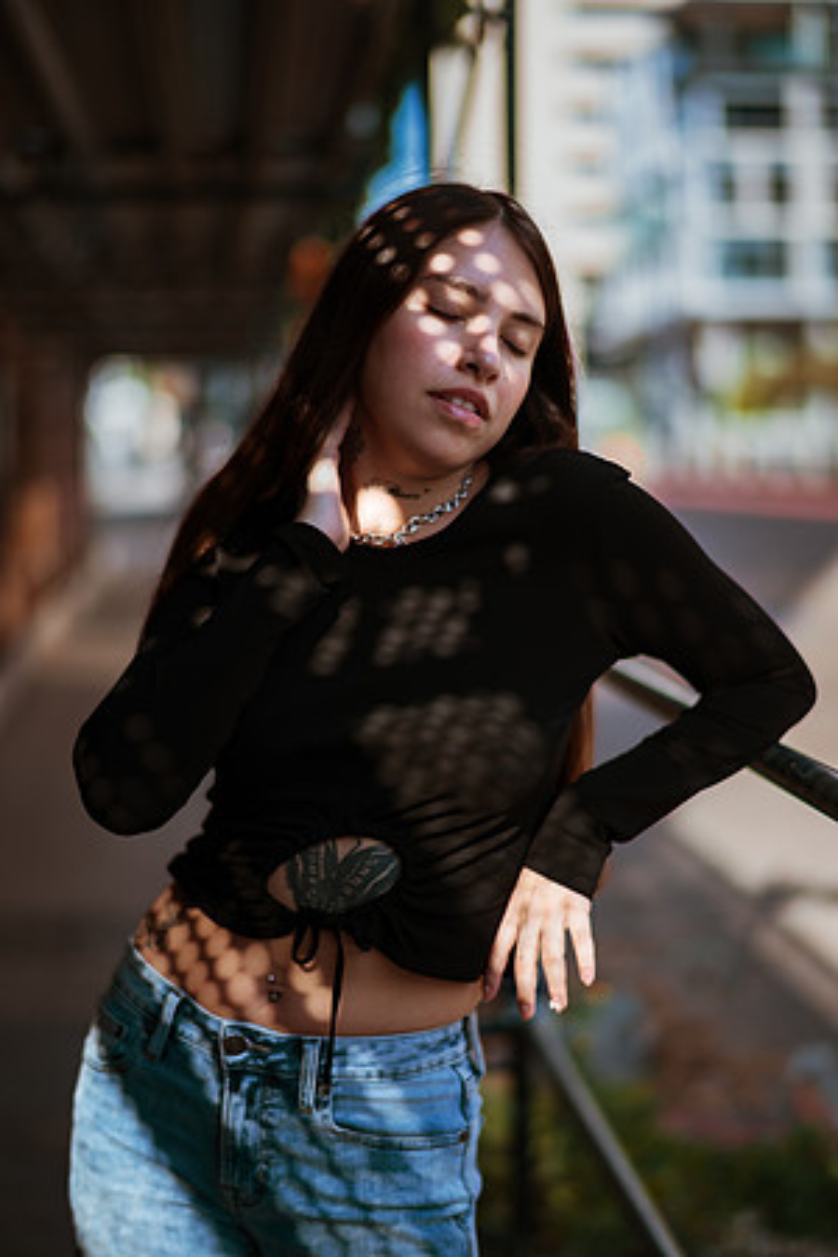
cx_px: 419
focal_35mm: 58
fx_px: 2025
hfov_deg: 23.4
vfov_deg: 34.5
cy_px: 628
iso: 50
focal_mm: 58
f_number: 1.4
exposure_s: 1/1250
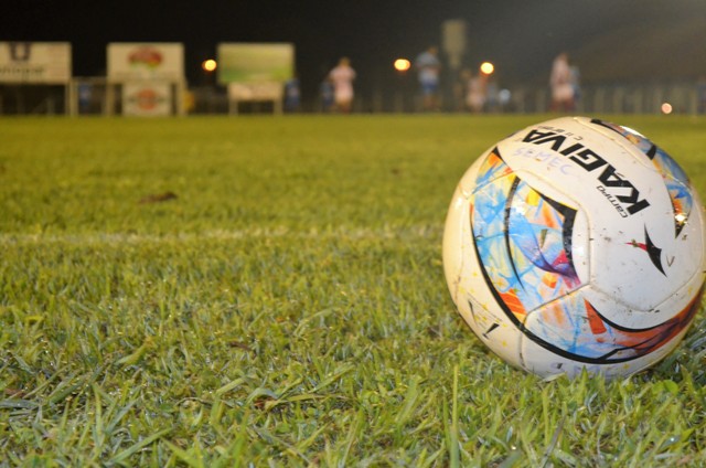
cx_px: 353
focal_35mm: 82
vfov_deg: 16.5
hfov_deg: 24.7
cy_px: 234
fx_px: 1615
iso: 2800
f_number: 5.6
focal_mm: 55
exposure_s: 1/60
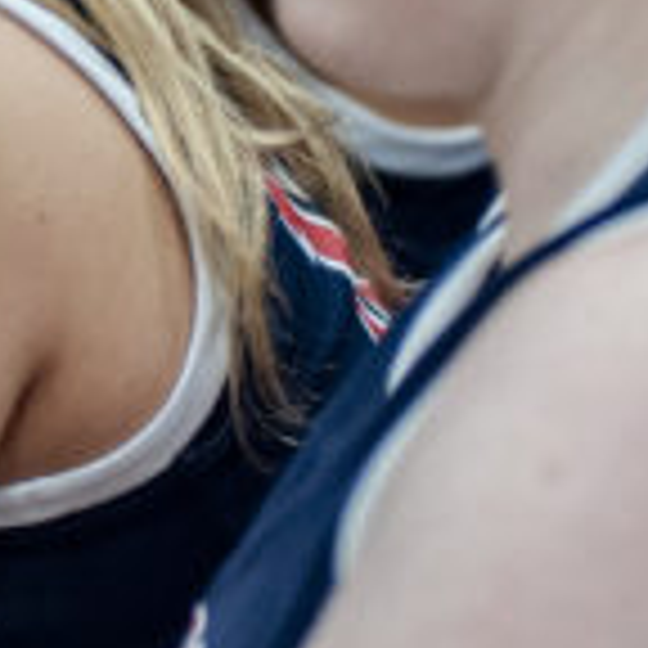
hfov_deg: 4.8
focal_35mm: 363
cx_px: -531
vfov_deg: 4.8
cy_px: -353
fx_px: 7688
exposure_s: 1/400
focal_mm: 80
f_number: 3.5
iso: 2000
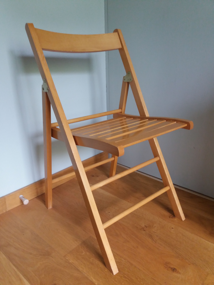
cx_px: 107
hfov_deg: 49.7
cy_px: 142
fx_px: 231
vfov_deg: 63.4
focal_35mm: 28
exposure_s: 1/20
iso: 160
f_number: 1.9
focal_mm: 3.7
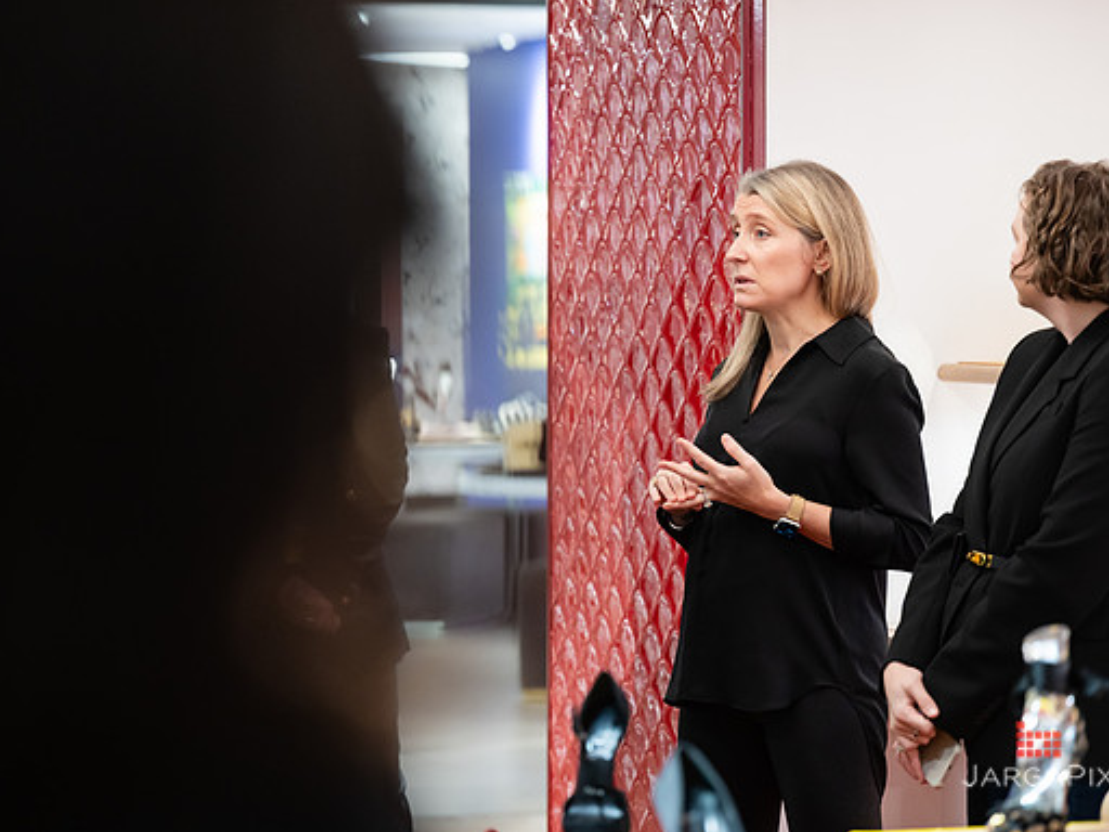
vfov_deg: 10.9
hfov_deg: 14.5
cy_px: 391
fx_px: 4357
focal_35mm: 136
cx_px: 504
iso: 1250
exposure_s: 1/160
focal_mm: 115
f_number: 3.2
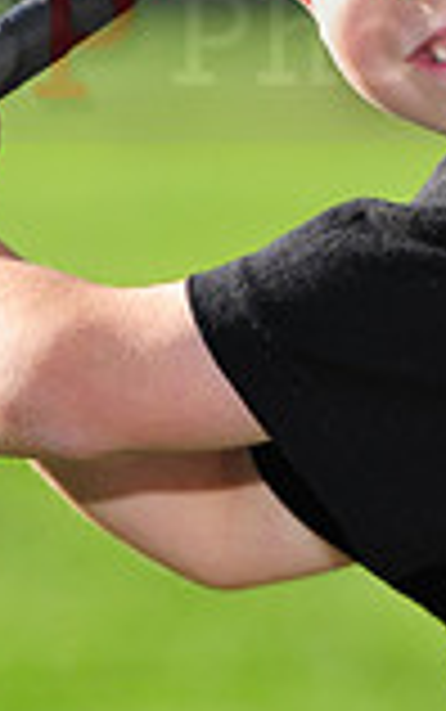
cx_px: 482
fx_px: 9435
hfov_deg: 2.7
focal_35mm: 486
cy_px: 9
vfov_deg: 4.3
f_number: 4.5
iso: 200
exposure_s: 1/800
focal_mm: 130
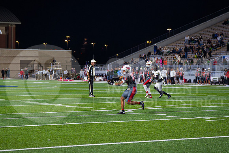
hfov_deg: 18.6
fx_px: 700
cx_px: 92
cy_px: 77
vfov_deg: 12.5
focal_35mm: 110
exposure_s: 1/1600
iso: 3200
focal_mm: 90
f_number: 3.2
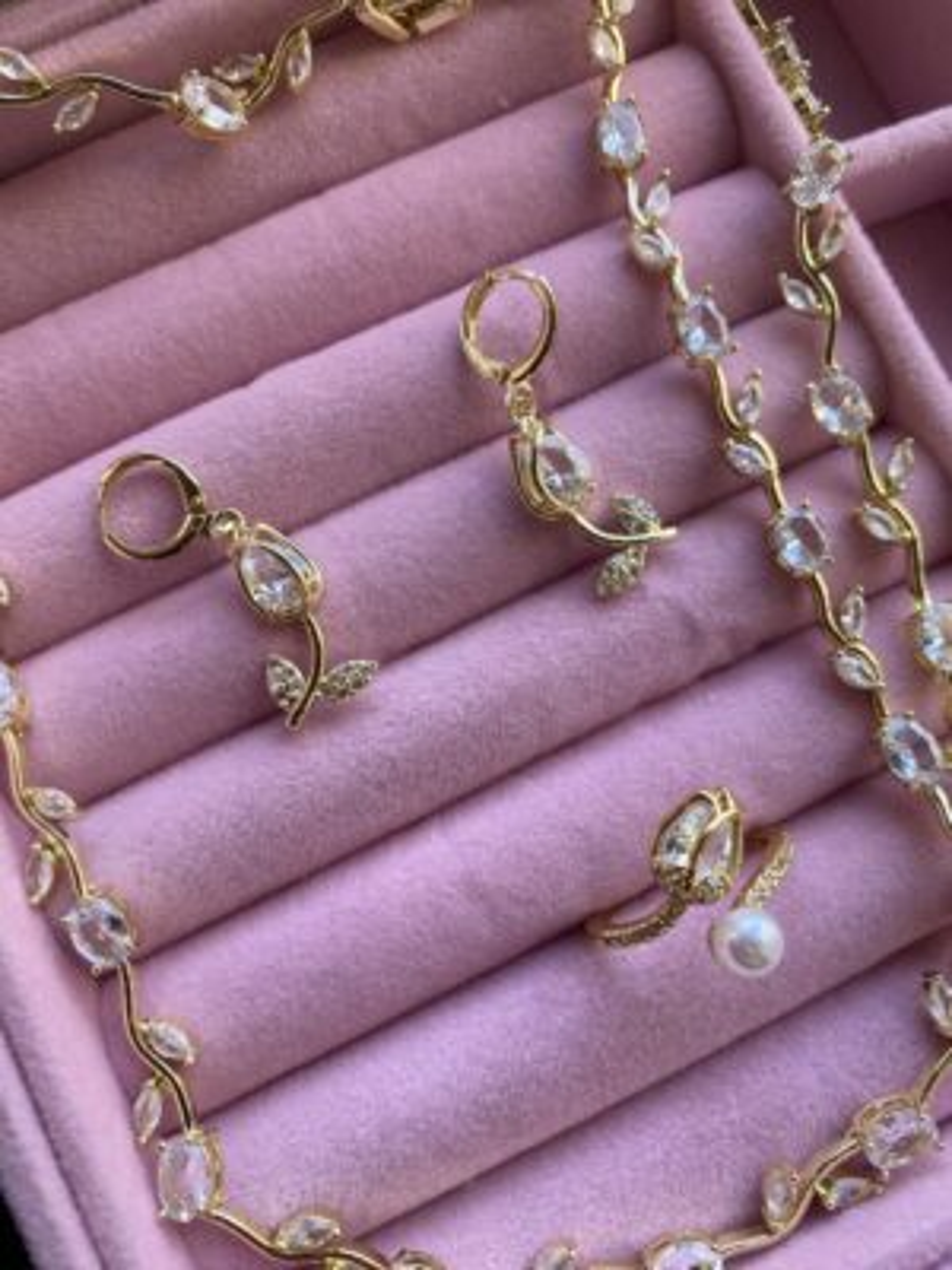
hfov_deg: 54.9
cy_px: 635
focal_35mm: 25
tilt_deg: -79.2
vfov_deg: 69.4
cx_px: 476
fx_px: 917
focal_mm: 4.25
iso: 40
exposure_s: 1/122
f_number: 1.8
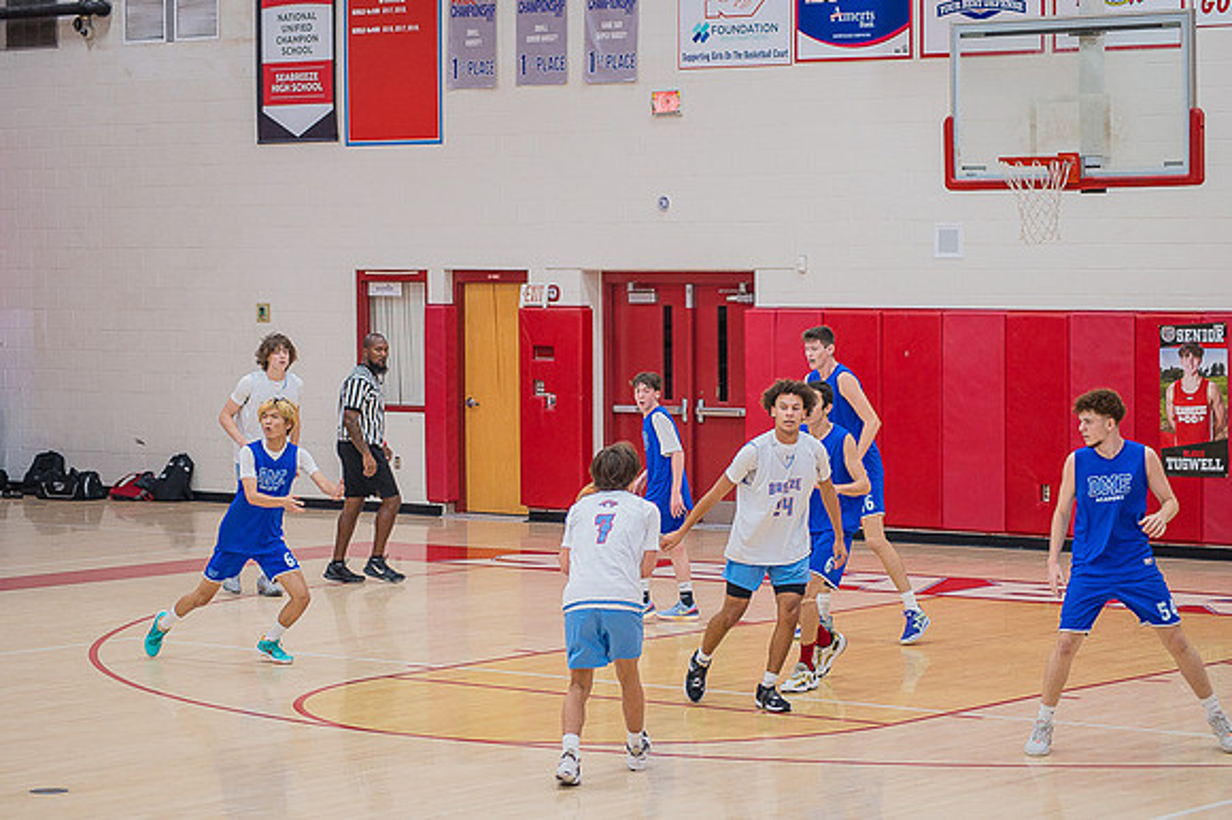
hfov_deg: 19.3
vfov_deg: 12.9
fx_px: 3626
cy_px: 410
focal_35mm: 106
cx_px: 616
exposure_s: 1/250
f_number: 4.5
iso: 1000
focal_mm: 95
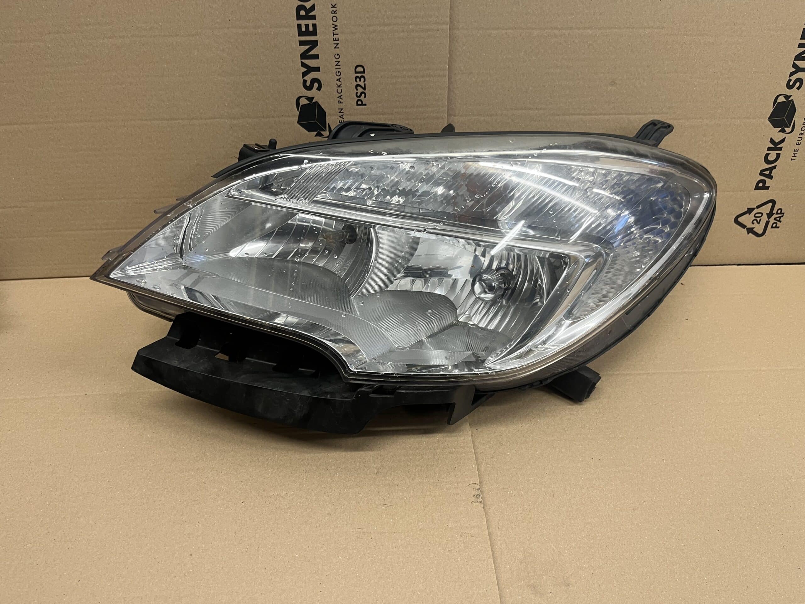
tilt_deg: -41.2
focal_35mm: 26
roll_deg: +0.3
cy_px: 302
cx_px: 402
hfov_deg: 67.3
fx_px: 605
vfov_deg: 53.1
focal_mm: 5.1
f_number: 1.6
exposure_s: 1/50
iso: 100
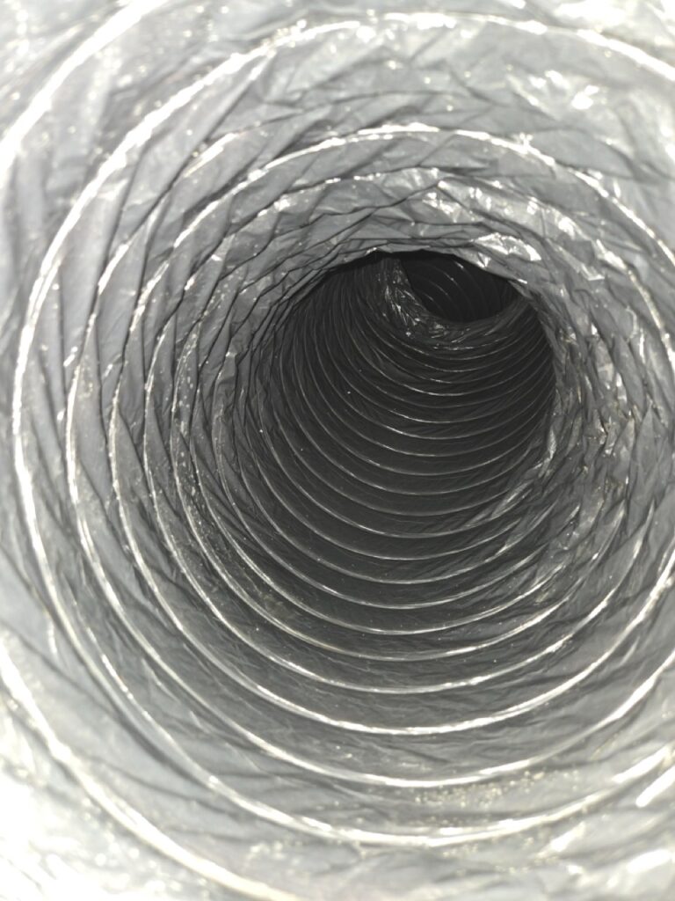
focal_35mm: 23
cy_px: 450
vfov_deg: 73.9
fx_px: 598
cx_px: 338
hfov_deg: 58.9
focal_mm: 5.4
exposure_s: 1/24
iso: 125
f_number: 1.8
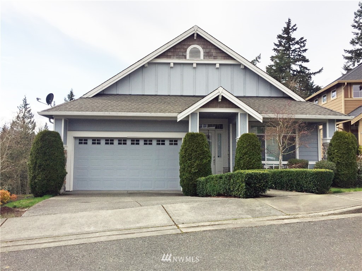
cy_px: 136
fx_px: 303
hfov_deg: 61.7
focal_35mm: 29
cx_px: 181
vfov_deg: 48.2
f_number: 2.2
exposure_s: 1/2825
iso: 32
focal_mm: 4.15
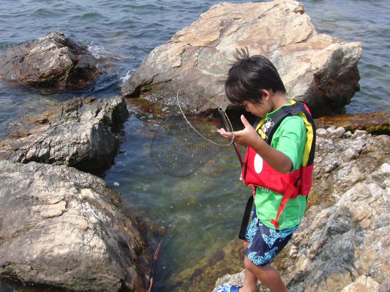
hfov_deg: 50.1
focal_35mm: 37
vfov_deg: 38.7
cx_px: 195
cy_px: 146
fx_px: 417
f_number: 3.6
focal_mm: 6.42
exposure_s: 1/1000
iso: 160
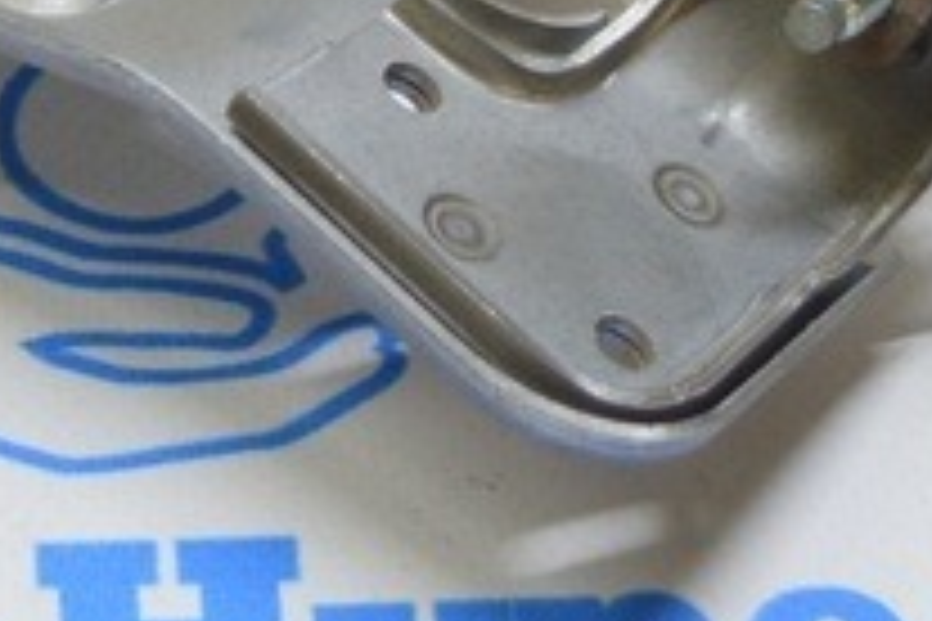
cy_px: -520
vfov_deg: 7.5
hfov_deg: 11.4
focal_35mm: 178
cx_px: 14
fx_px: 4608
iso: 400
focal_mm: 24
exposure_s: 1/50
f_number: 4
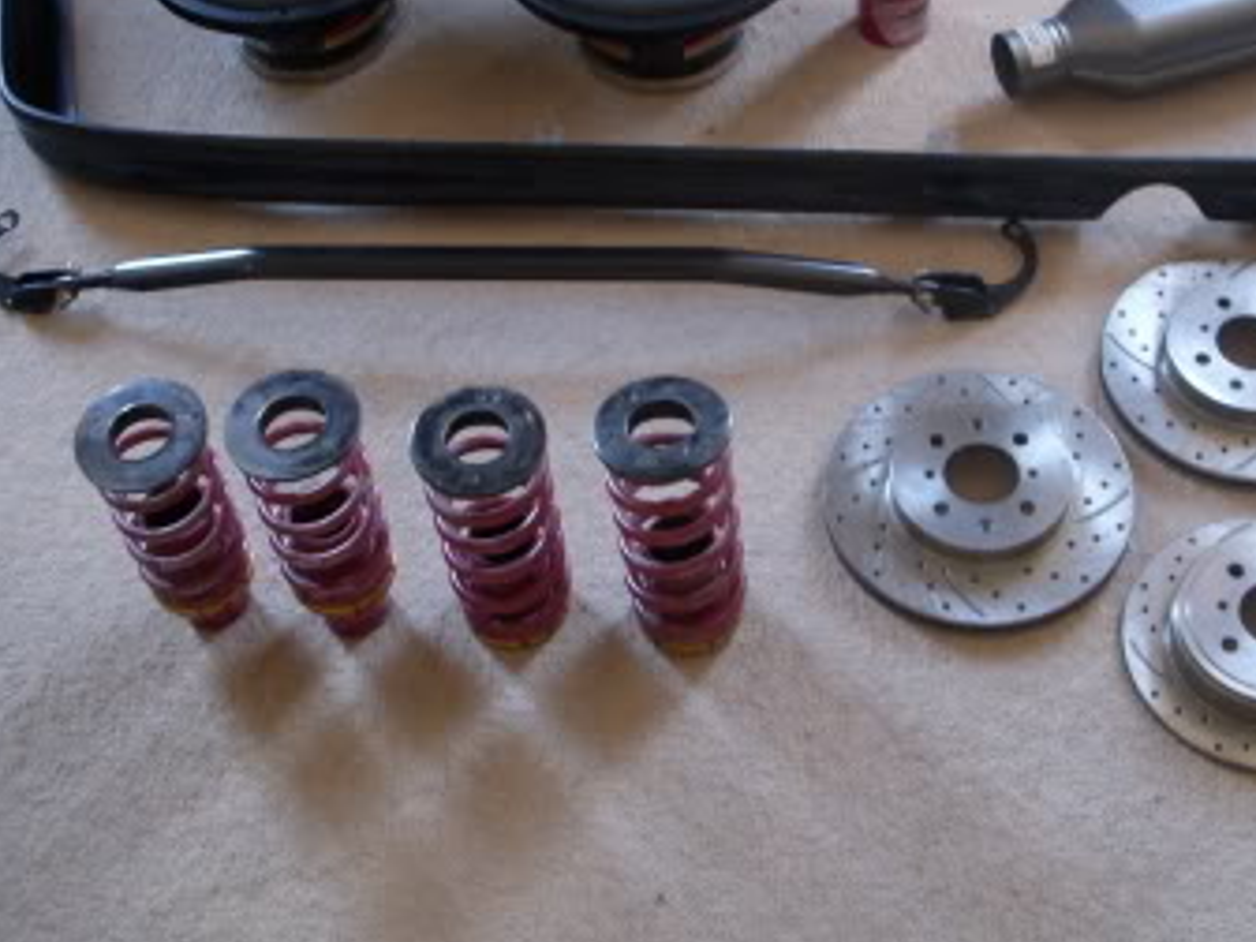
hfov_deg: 34.7
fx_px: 1996
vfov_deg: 26.5
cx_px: 815
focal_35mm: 55
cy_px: 338
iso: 200
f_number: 3.3
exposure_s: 1/13
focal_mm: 6.3
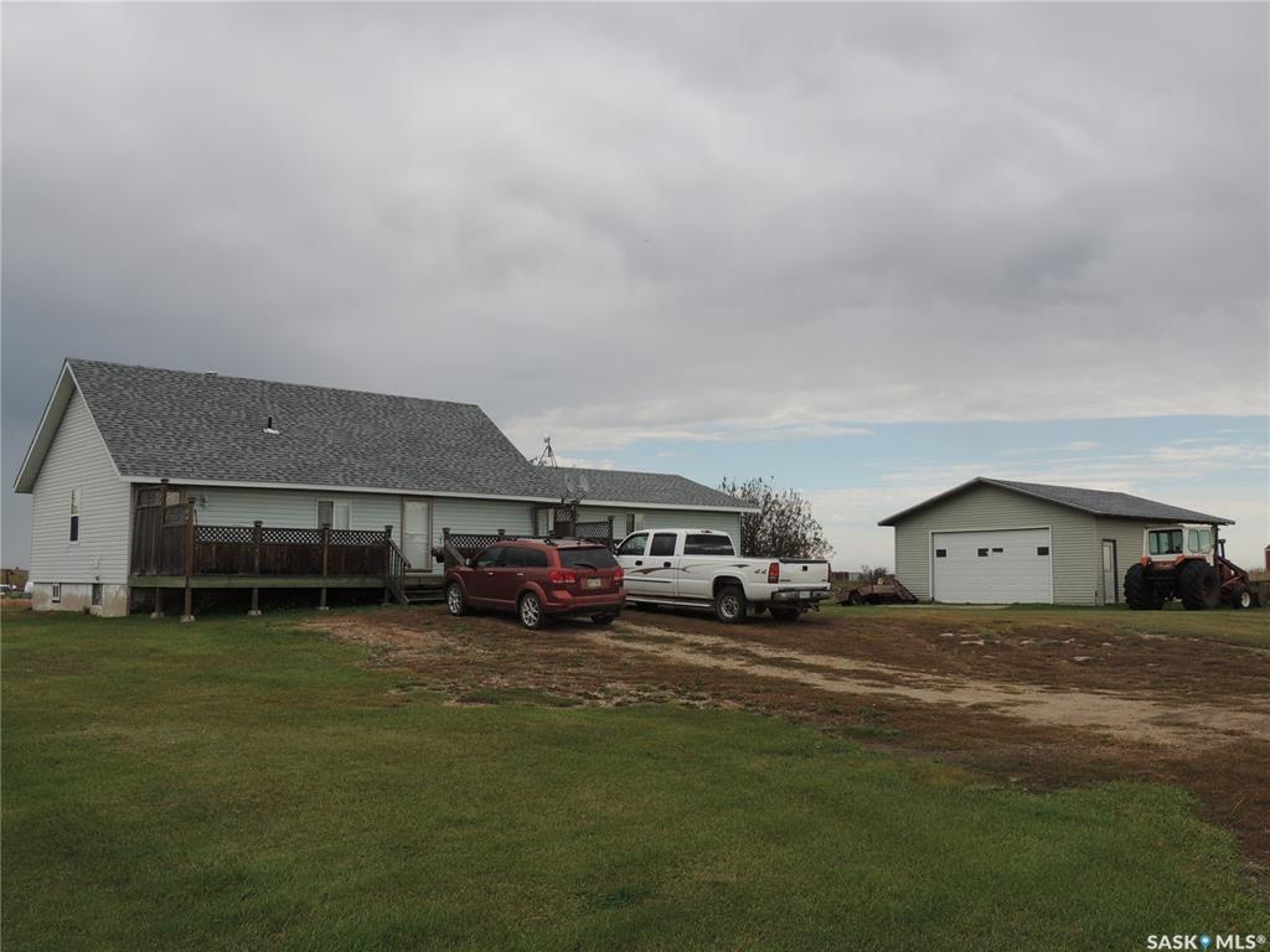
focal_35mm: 33
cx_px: 635
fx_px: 1211
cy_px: 476
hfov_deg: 55.4
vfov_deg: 42.9
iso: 100
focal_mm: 5.8
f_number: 3.2
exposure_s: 1/800
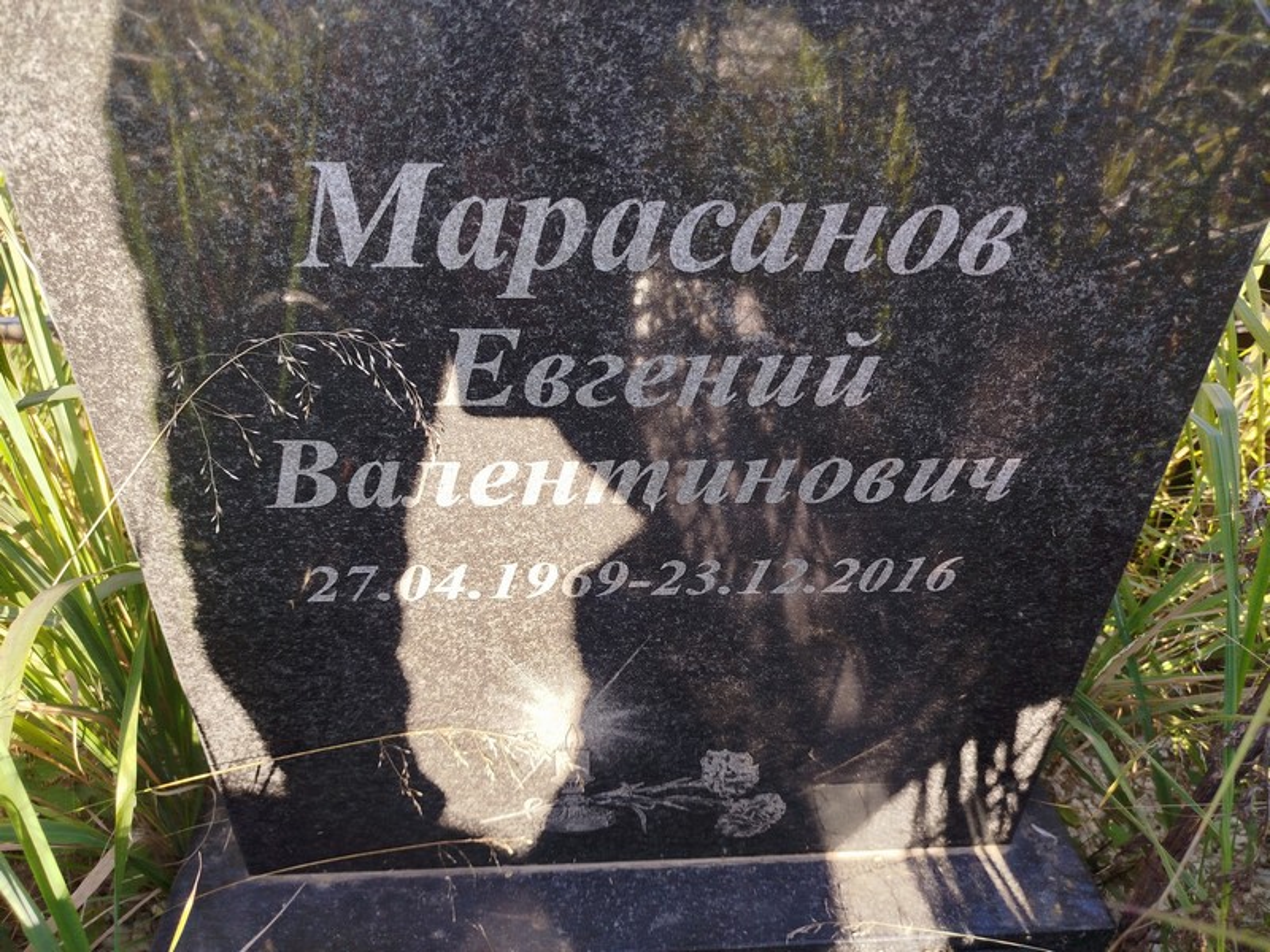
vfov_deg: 56.8
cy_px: 476
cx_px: 635
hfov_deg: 71.6
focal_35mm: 24
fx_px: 881
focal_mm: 5.31
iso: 50
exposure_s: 1/175
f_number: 1.7
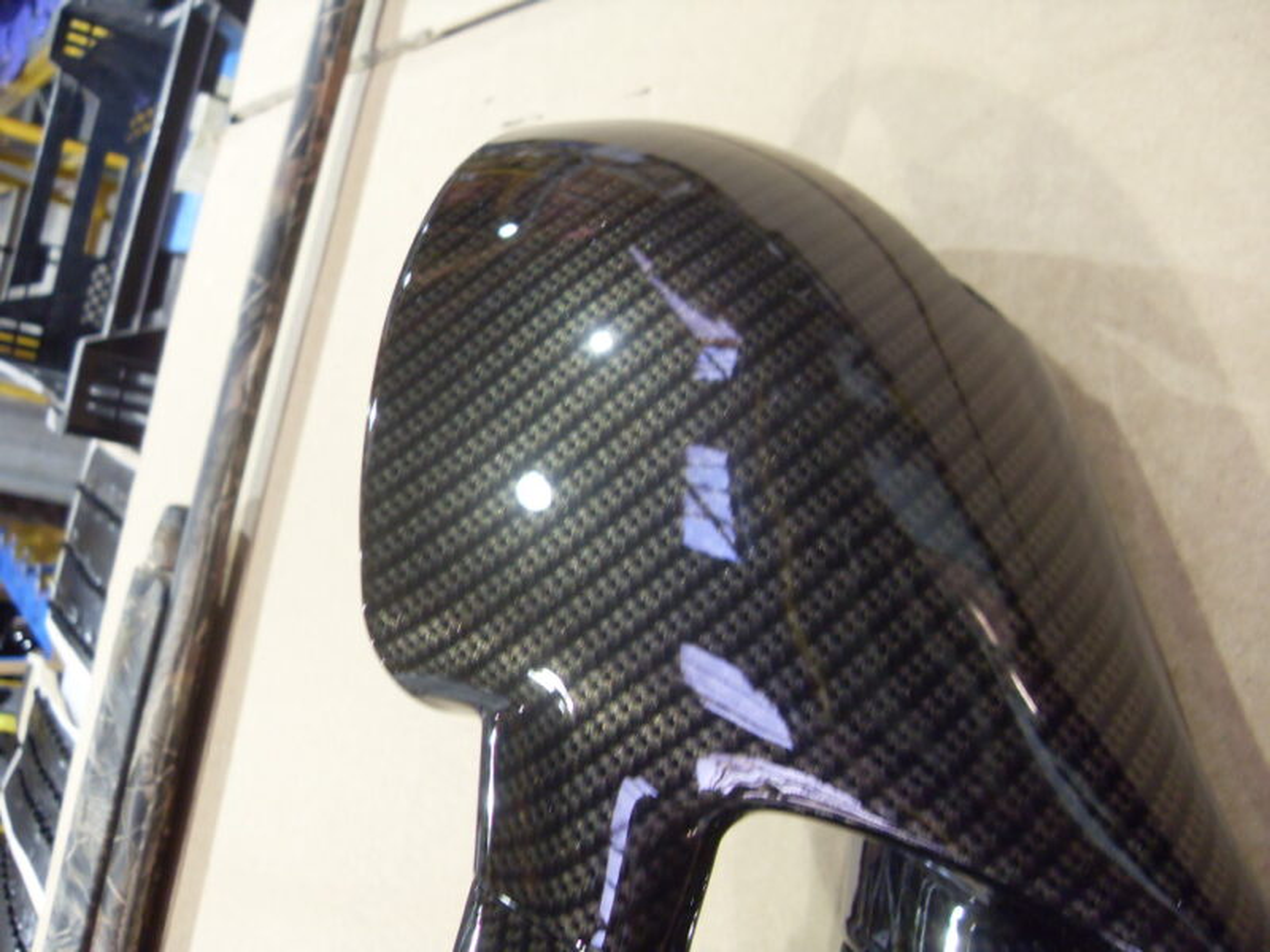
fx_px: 1284
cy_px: 476
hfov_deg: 52.6
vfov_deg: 40.7
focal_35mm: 35
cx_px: 635
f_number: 2.8
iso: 200
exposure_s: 1/10
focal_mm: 6.3
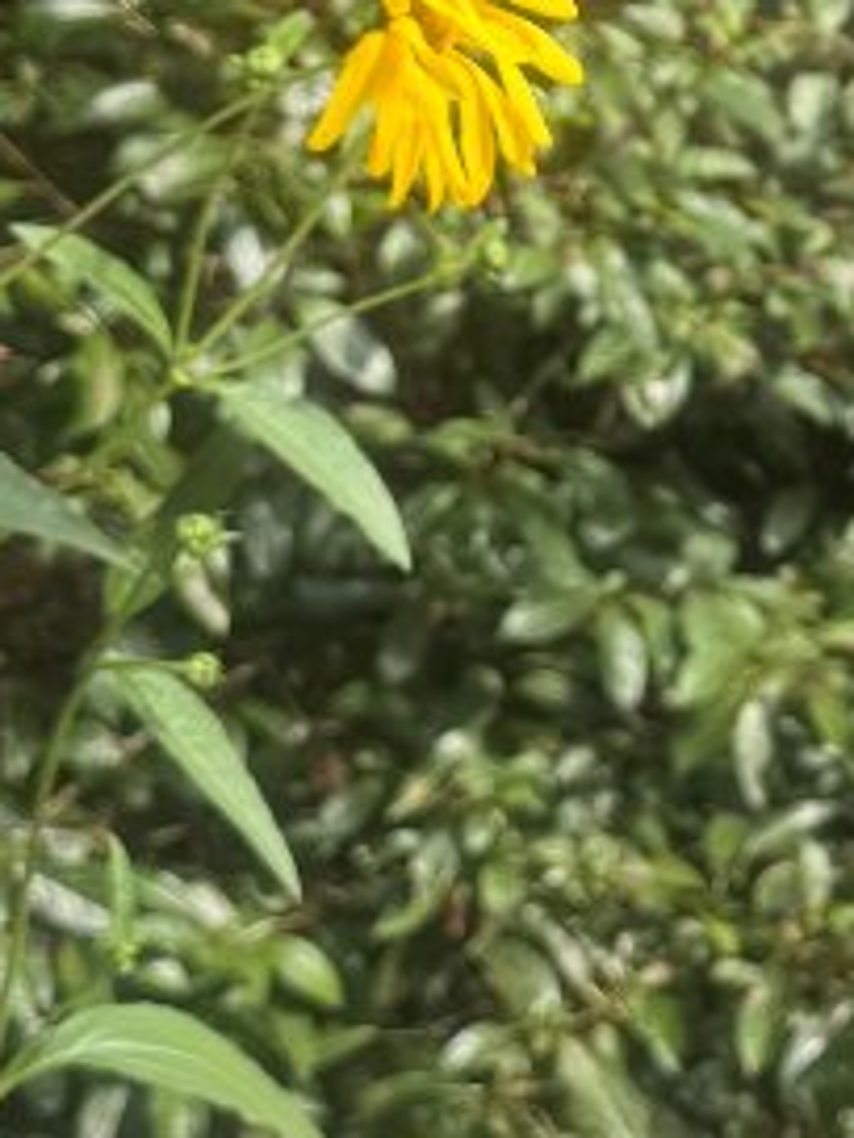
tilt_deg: -14.3
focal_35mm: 106
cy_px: 167
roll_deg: -0.5
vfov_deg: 18.3
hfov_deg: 13.1
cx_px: 1306
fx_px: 3487
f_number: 1.78
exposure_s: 1/503
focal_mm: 6.76
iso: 80
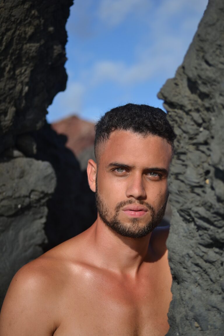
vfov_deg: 24.6
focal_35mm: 82
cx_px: 112
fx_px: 770
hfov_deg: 16.6
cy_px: 168
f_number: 4
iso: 100
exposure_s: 1/800
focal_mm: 55
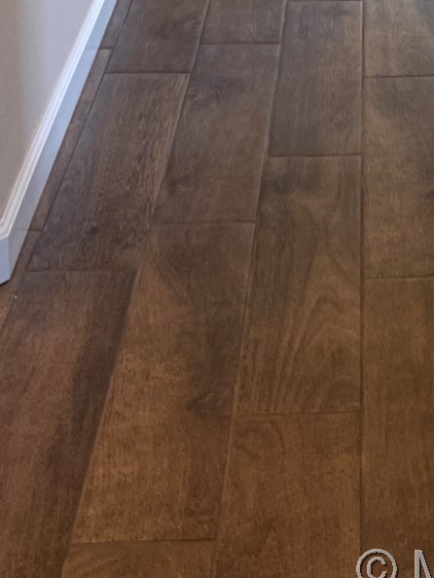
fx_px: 1403
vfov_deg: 19.9
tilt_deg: -10.0
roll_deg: +0.2
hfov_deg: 17.1
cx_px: 450
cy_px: -309
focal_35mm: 84
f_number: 1.8
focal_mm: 4.25
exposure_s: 1/60
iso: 80
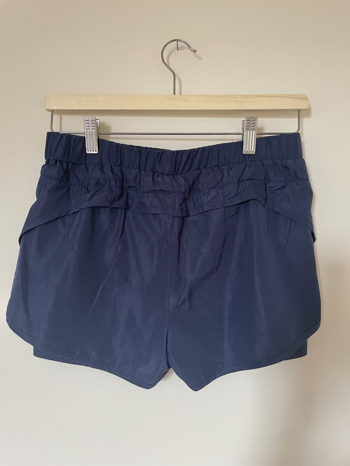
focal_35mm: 26
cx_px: 175
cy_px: 233
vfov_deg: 67.3
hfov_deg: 53.1
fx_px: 351
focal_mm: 4.2
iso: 125
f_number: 1.6
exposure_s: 1/60
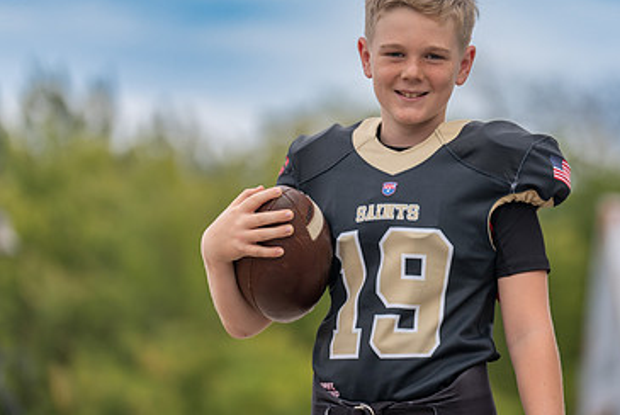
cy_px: 213
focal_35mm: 232
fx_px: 3999
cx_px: 425
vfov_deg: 5.9
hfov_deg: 8.9
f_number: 2.8
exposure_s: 1/500
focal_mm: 146
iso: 100
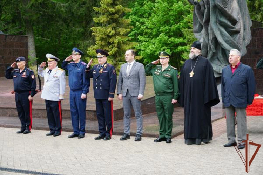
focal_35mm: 60
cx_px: 132
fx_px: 438
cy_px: 88
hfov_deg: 33.4
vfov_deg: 22.6
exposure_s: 1/80
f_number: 5
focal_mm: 40
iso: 160
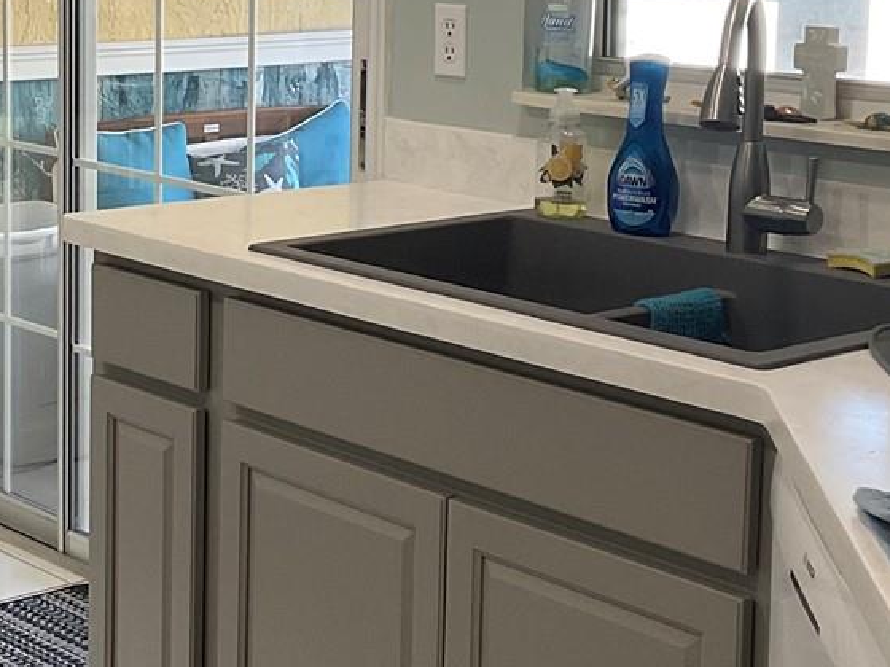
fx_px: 2134
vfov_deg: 17.7
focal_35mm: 83
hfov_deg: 23.4
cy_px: 170
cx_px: 274
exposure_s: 1/60
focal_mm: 3
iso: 50
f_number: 1.8
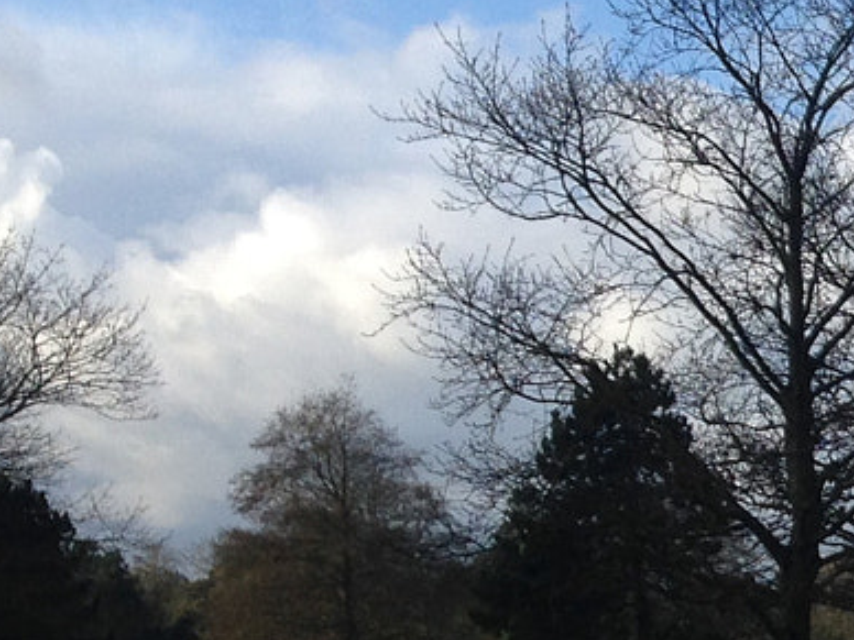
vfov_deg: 10.8
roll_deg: +0.9
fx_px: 3355
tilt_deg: +2.4
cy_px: 704
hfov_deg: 12.7
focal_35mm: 136
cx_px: 1695
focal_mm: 4.12
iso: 50
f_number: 2.4
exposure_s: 1/1022
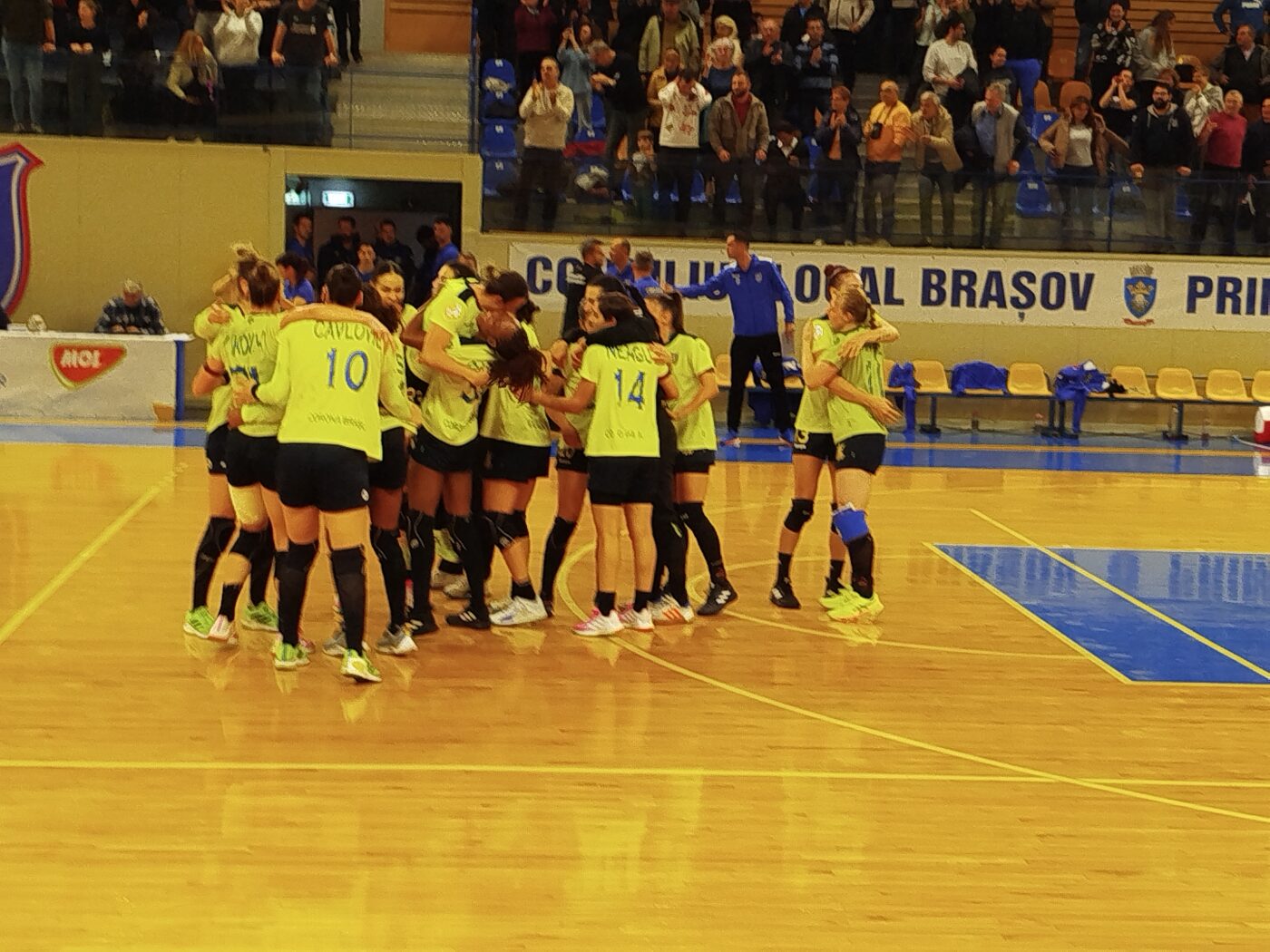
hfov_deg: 29.8
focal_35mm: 65
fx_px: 2385
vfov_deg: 22.6
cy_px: 476
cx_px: 635
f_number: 1.7
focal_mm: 5.31
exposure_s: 1/50
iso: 80
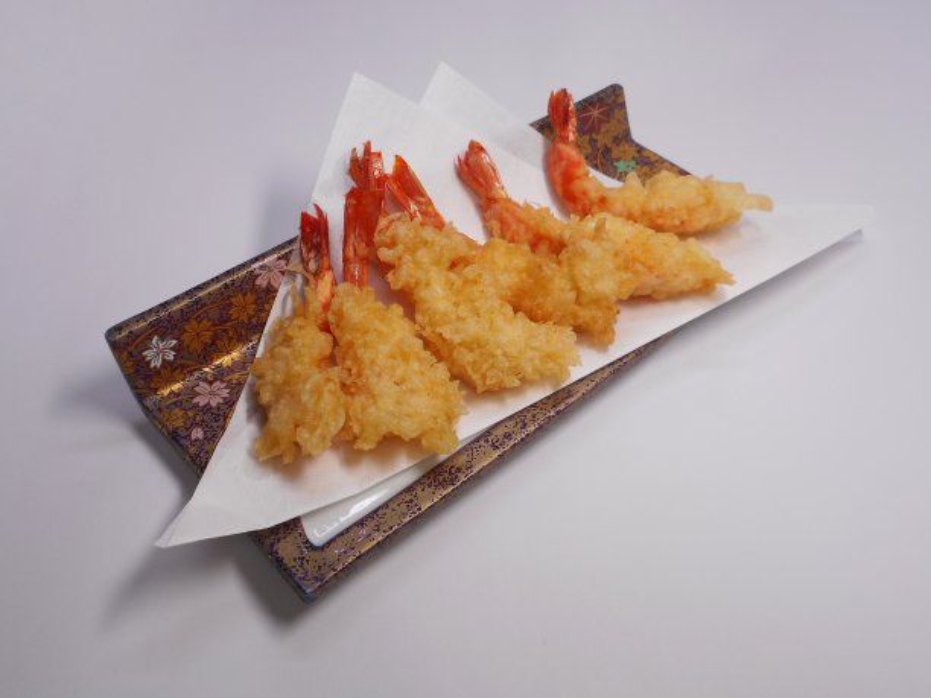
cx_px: 466
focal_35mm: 34
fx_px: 914
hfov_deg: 54.0
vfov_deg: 41.8
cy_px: 349
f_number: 4.2
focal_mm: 6
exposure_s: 1/30
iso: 80
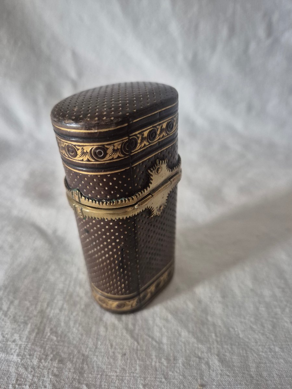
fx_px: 259
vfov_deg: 73.9
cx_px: 146
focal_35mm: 23
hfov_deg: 58.9
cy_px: 194
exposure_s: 1/100
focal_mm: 5.4
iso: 1000
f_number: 1.8
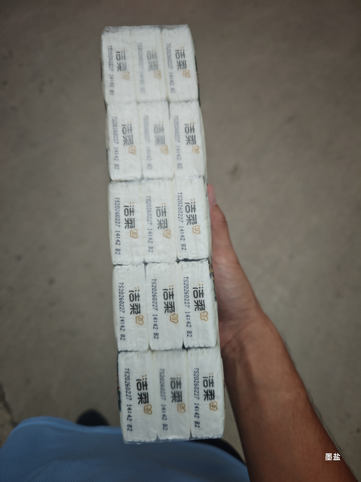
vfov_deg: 73.9
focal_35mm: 23
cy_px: 241
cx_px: 180
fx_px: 320
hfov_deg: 58.9
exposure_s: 1/773
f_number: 1.6
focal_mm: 6.06
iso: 50
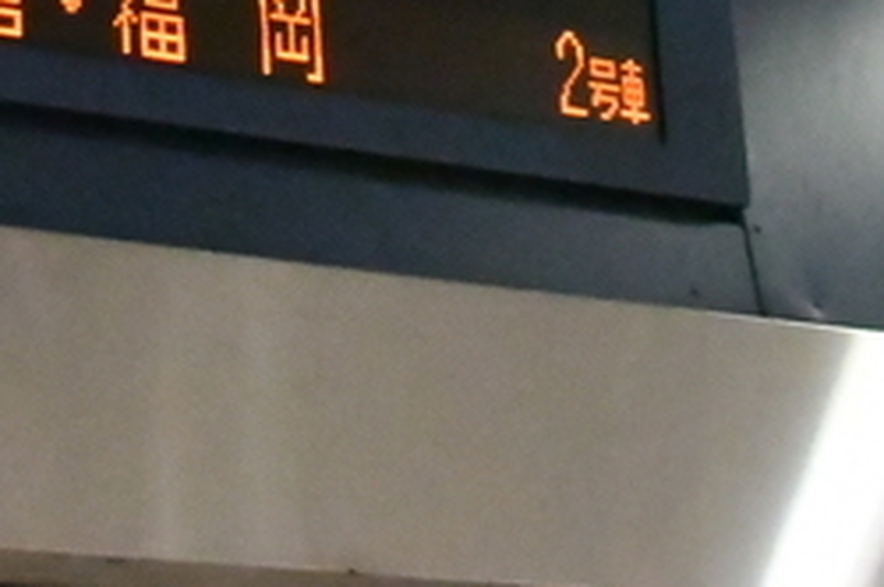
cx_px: -315
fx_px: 4954
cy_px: -626
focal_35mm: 202
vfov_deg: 6.6
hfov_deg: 10.0
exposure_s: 1/100
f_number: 14
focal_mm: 28
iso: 20000
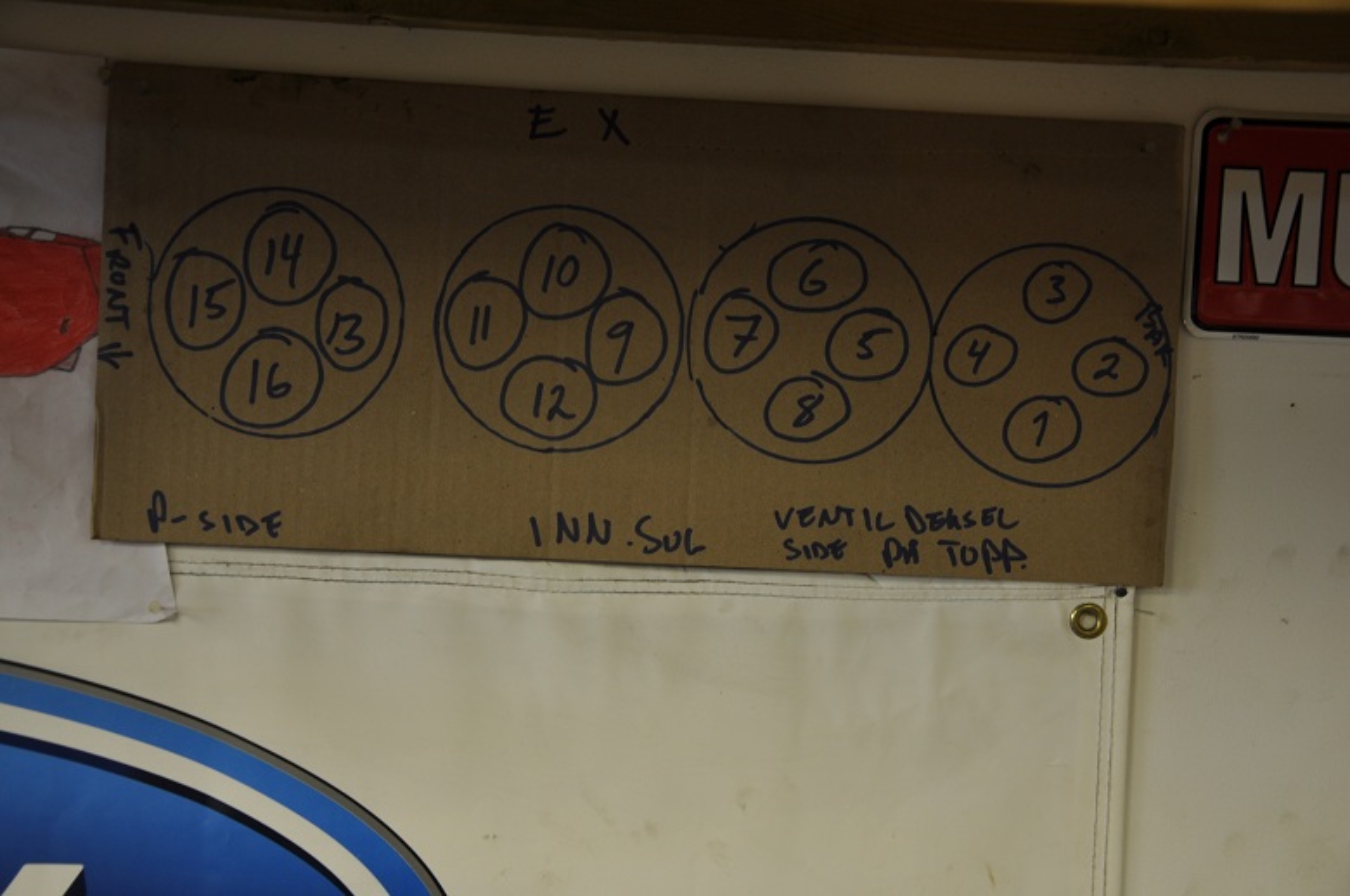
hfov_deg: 37.9
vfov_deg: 25.7
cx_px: 675
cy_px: 448
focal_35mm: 52
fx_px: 1966
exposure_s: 1/10
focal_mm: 35
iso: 200
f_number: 4.5
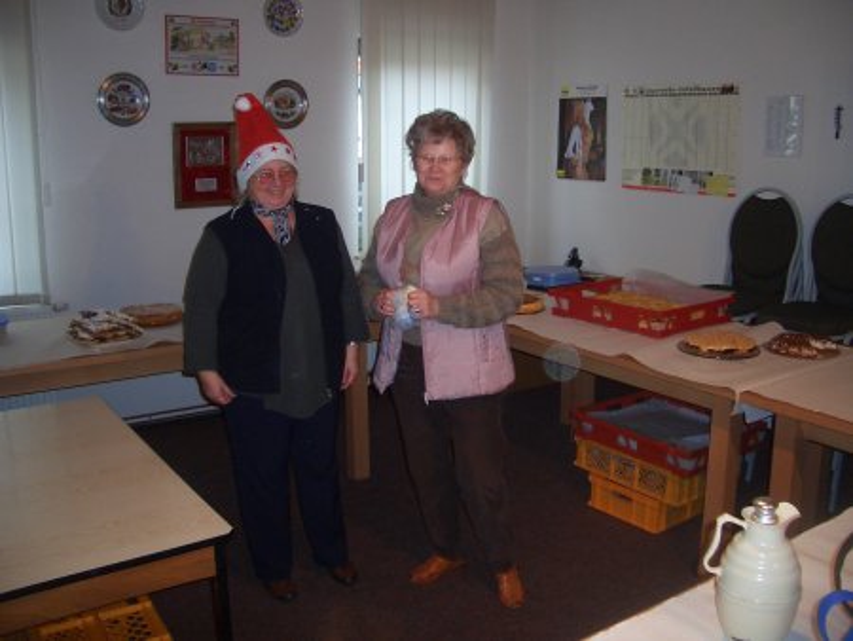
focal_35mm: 35
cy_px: 320
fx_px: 863
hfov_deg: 52.6
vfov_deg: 40.7
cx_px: 426
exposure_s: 1/40
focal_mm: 5.8
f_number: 2.6
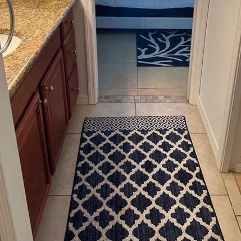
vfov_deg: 41.3
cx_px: 130
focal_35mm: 38
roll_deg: -1.8
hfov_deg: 43.8
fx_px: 299
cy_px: 37
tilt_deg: -21.4
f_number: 1.78
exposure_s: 1/120
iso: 125
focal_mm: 6.86
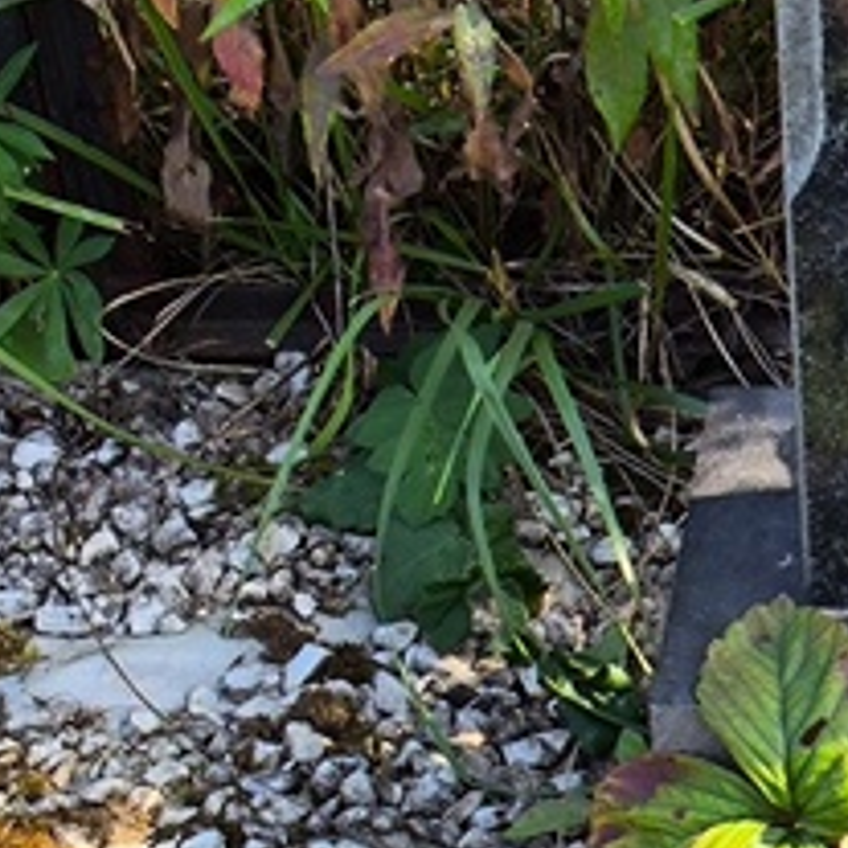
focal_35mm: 171
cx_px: 989
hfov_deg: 10.1
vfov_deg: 10.2
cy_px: 291
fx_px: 4739
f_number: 1.7
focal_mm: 4.71
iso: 50
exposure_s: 1/499
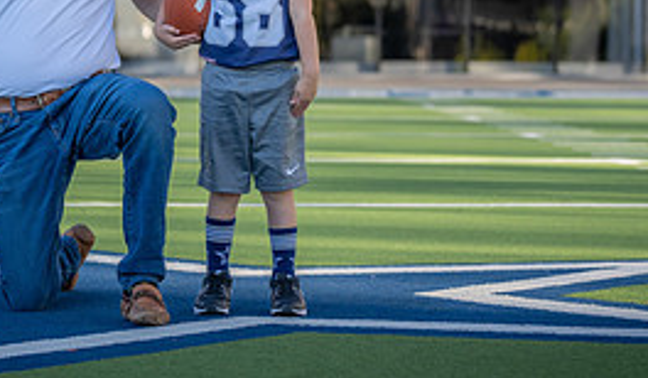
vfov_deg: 7.2
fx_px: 3017
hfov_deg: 12.2
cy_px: 67
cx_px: 158
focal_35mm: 174
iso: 100
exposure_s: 1/500
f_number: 2.8
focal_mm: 74
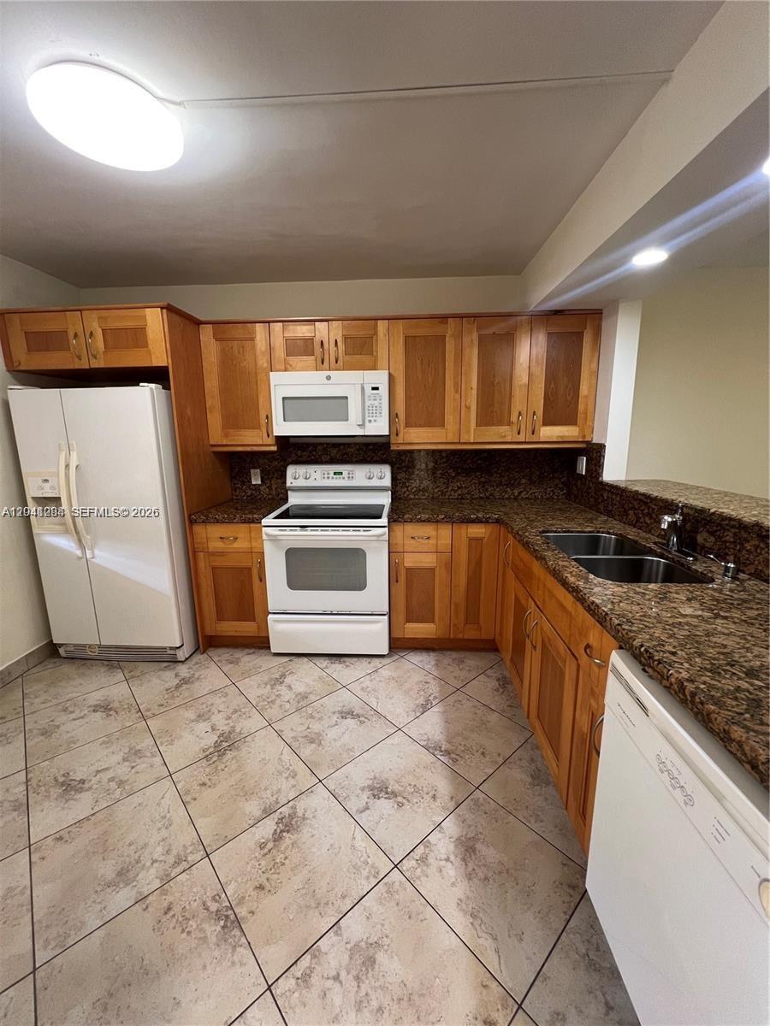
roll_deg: +0.5
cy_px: 513
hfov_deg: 89.9
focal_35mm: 13
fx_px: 386
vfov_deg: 106.2
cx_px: 385
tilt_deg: -11.1
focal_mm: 1.57
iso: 160
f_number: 1.8
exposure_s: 1/60
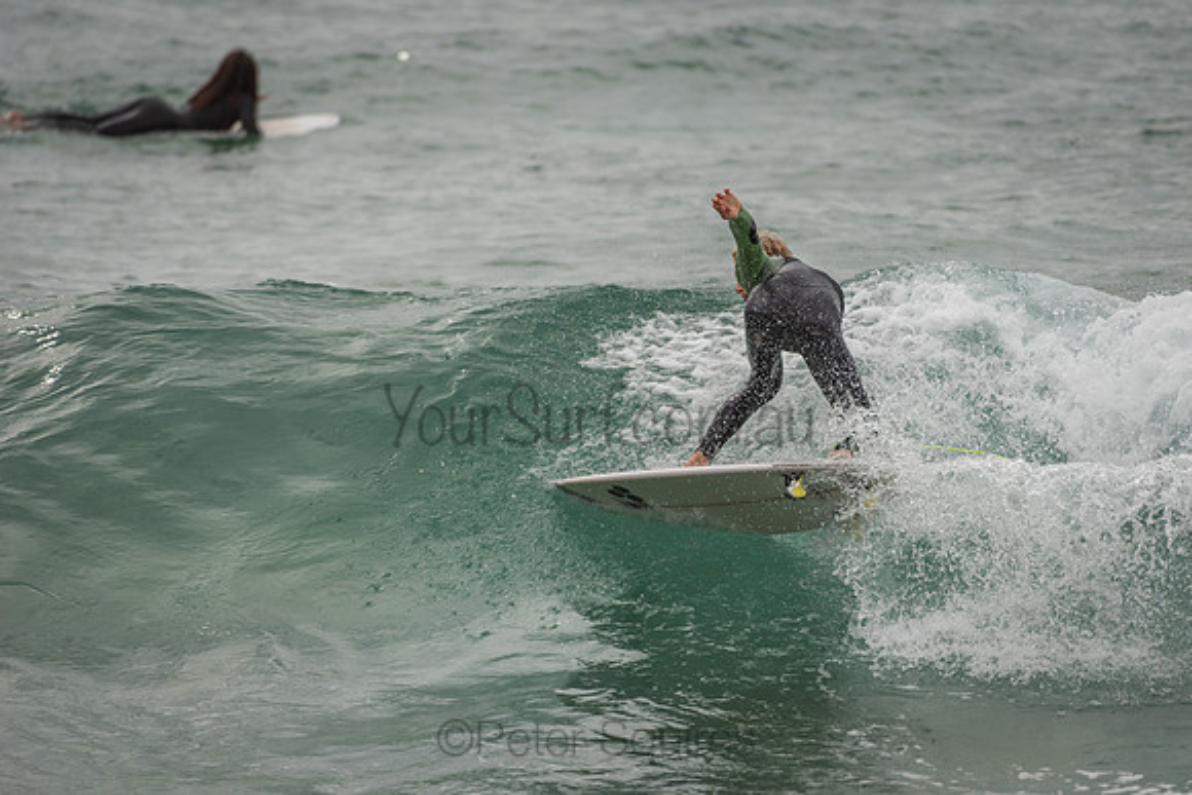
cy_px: 398
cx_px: 596
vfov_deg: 2.8
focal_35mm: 500
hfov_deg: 4.1
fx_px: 16559
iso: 250
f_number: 5.6
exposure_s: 1/2000
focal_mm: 500
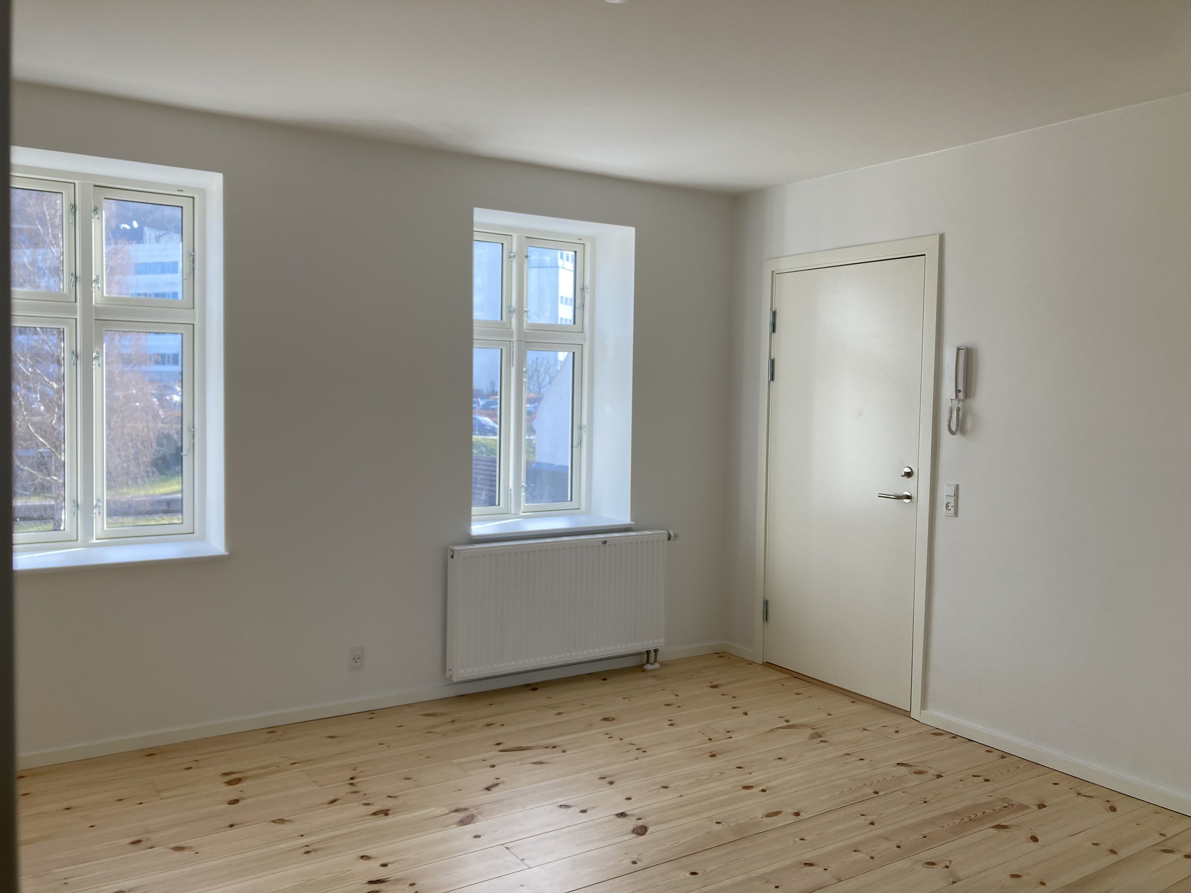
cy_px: 446
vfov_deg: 49.7
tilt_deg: -2.2
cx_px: 596
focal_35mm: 28
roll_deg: -0.9
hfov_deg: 63.4
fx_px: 963
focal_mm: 3.99
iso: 25
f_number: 1.8
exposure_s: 1/121
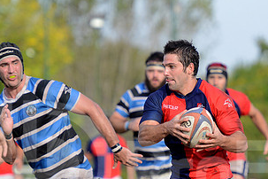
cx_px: 198
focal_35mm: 421
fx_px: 3134
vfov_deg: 3.3
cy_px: 167
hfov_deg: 4.9
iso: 640
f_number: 4
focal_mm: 220
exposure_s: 1/1250
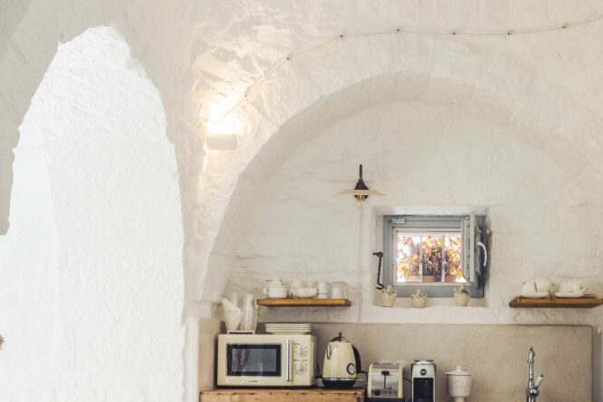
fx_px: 921
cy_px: 308
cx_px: 434
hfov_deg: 35.6
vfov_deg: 24.3
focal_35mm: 55
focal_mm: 24
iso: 1250
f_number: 7.1
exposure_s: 1/50
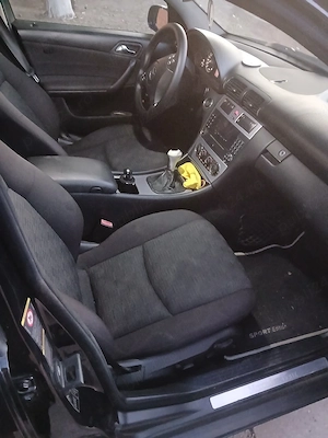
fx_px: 328
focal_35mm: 26
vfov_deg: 67.3
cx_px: 164
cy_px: 219
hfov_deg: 53.1
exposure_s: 1/10
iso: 2500
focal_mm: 3.98
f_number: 1.8
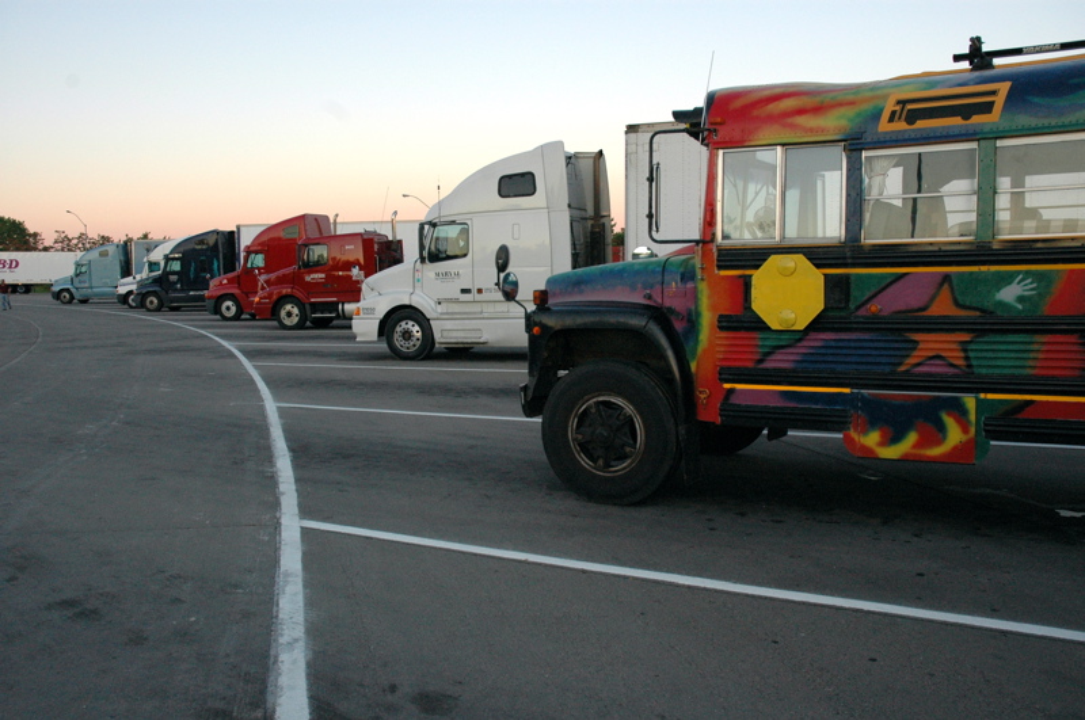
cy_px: 360
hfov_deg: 57.3
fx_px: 993
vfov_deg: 39.9
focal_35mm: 33
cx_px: 542
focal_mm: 22
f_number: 5.6
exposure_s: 1/200
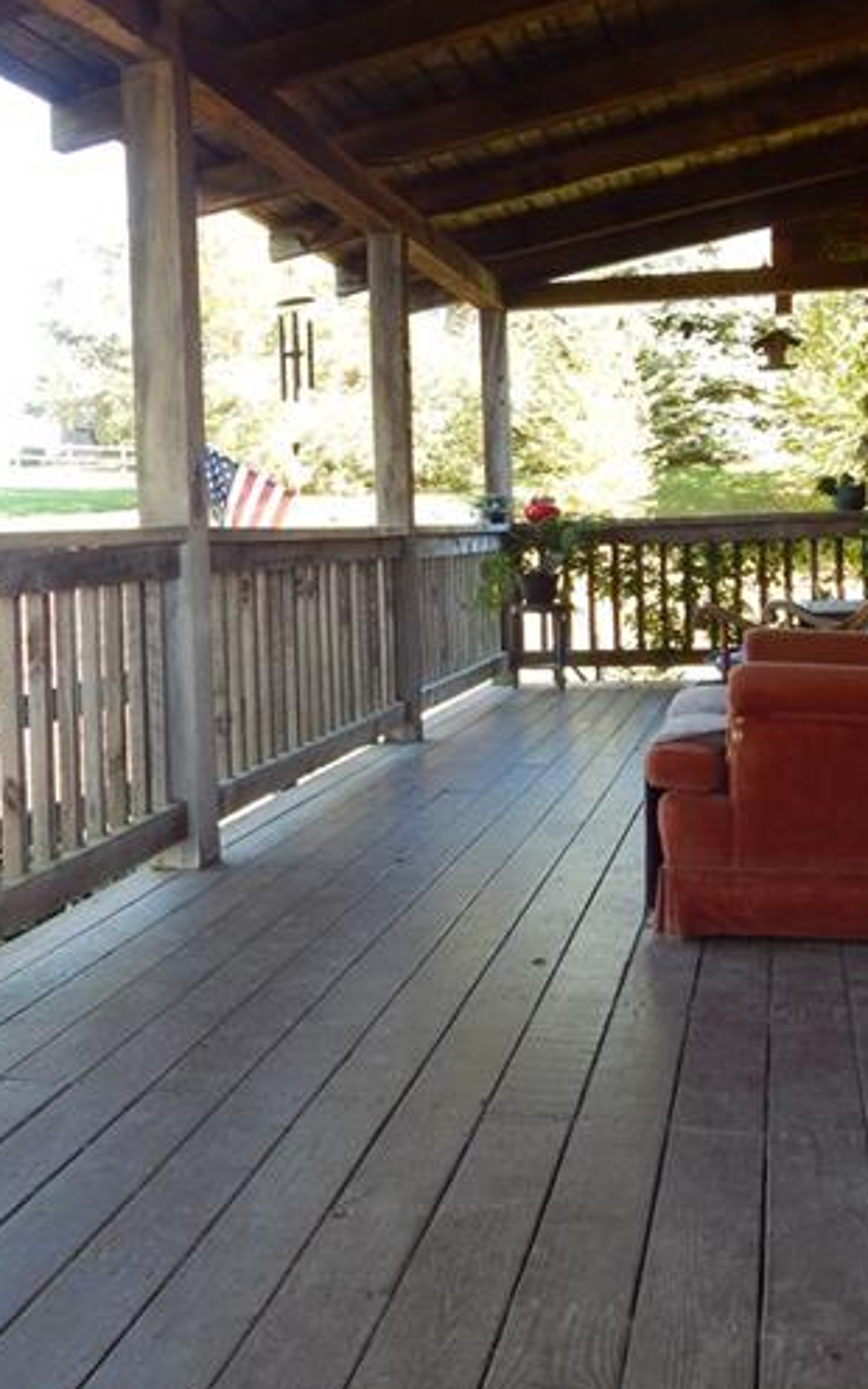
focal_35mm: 41
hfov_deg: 31.0
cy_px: 577
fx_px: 1552
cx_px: 300
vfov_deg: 48.0
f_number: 3.1
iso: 125
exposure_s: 1/60
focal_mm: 4.5
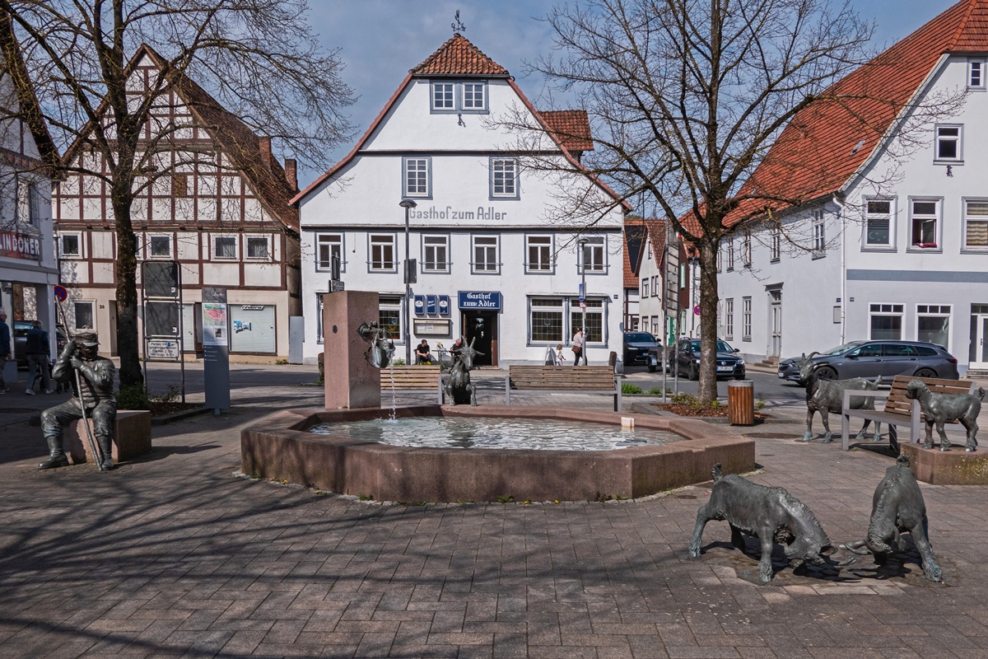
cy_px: 330
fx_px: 851
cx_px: 494
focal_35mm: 31
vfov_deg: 42.3
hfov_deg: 60.3
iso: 200
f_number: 5.6
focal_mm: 11.3
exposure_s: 1/1600
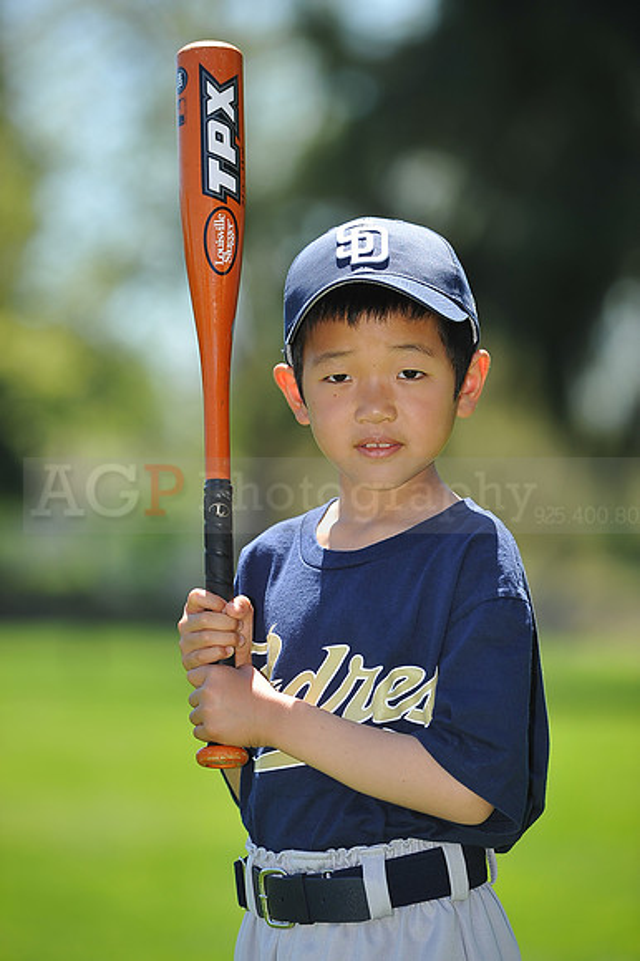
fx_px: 5339
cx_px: 320
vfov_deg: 10.3
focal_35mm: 200
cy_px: 480
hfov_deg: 6.9
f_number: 4.5
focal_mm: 200
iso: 200
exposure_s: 1/640
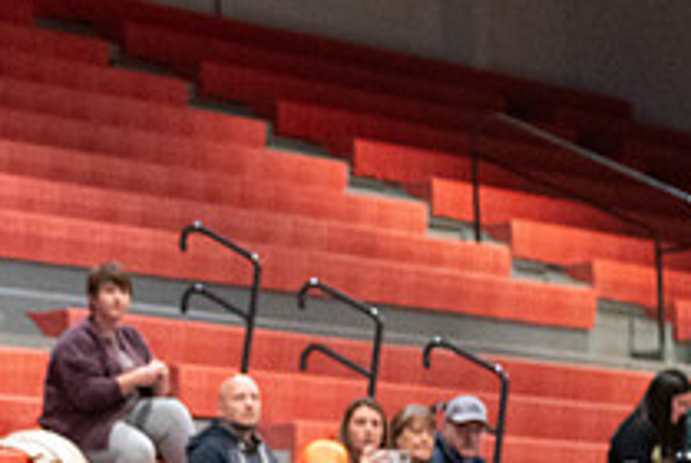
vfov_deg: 4.6
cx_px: -168
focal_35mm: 297
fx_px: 5709
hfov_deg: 6.9
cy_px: 379
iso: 6400
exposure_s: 1/1000
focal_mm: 70
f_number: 2.8
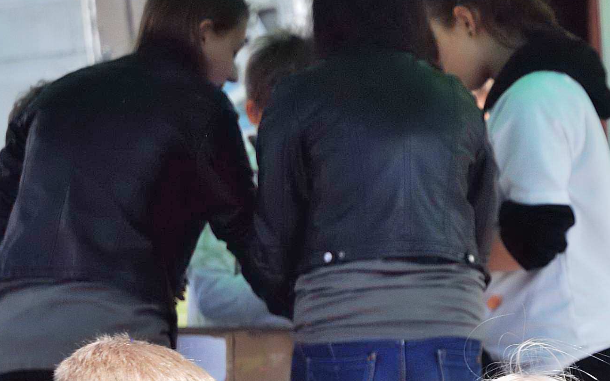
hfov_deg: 7.0
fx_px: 4946
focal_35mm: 298
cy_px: 371
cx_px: 877
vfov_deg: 4.4
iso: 200
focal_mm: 65
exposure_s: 1/640
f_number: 4.5
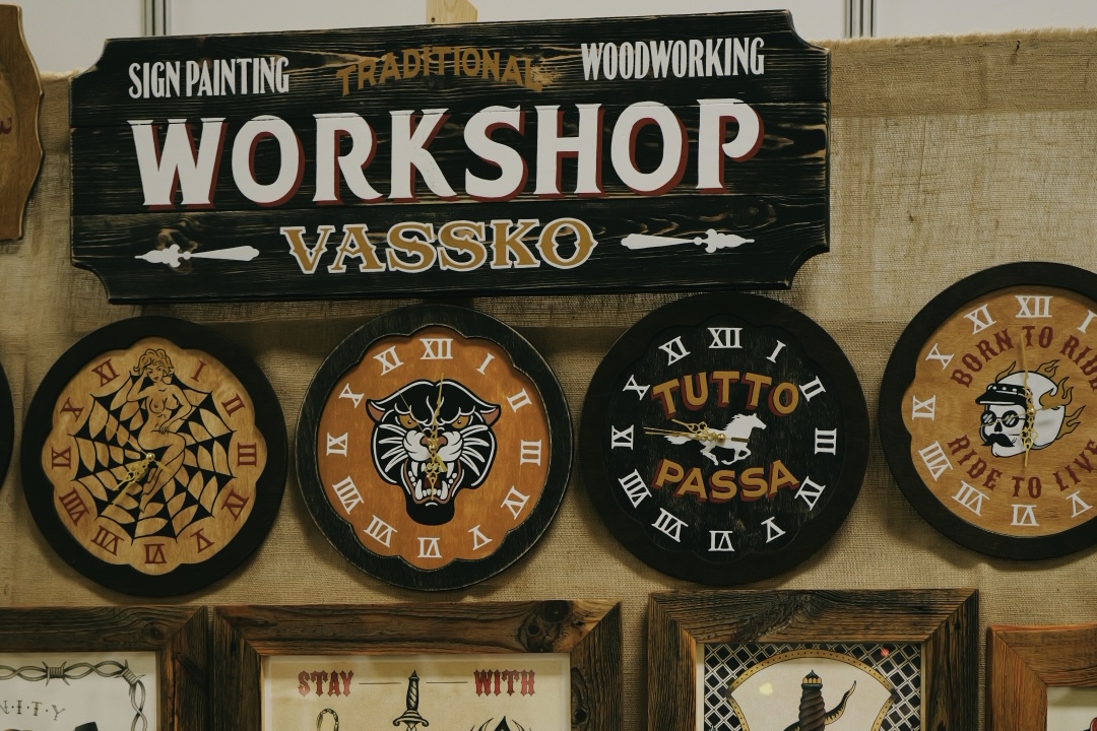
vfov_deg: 27.0
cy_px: 366
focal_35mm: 50
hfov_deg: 39.6
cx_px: 548
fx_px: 1523
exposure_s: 1/320
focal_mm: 50
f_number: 1.8
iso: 1600
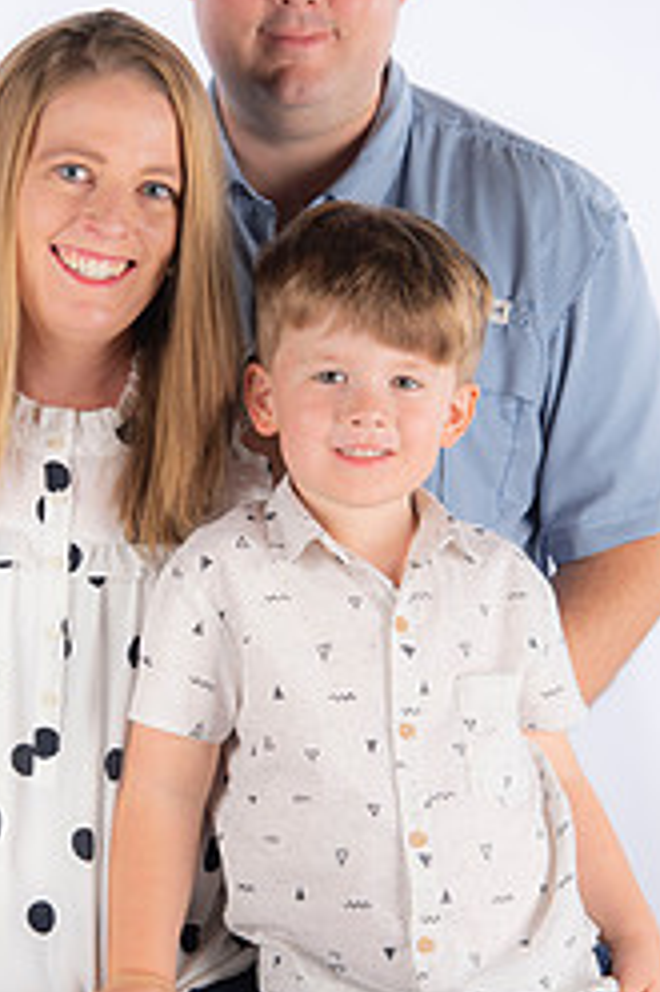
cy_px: 524
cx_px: 198
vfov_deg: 16.1
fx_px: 3497
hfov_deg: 10.8
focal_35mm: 127
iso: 100
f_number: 5
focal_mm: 70
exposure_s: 1/200
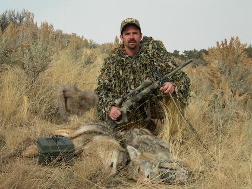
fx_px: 371
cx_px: 126
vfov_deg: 28.6
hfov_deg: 37.5
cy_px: 94
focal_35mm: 51
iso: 50
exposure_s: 1/401
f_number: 5.4
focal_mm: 10.6
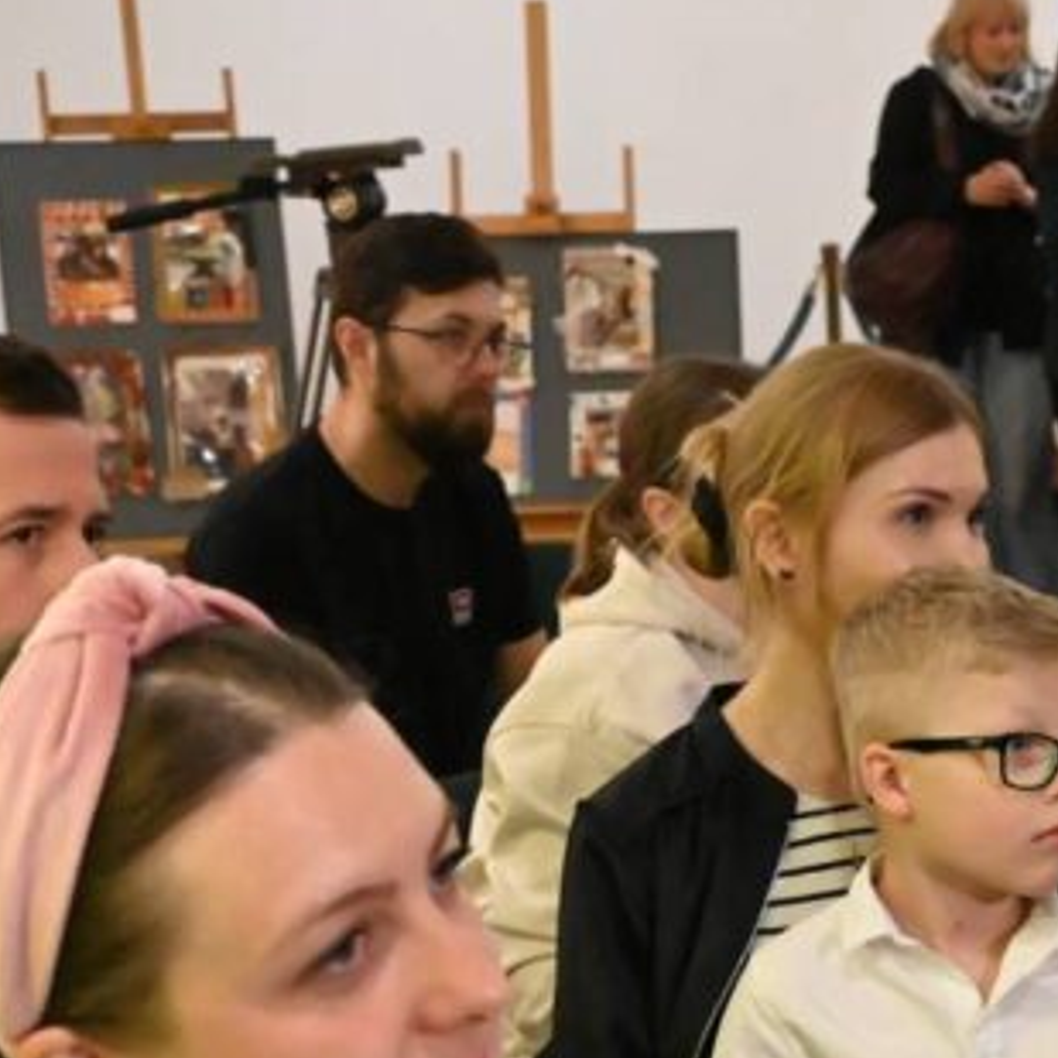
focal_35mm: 91
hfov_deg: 18.6
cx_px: 1031
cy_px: 1073
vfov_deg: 18.5
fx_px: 3161
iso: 16000
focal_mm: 32.5
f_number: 6.3
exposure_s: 1/160
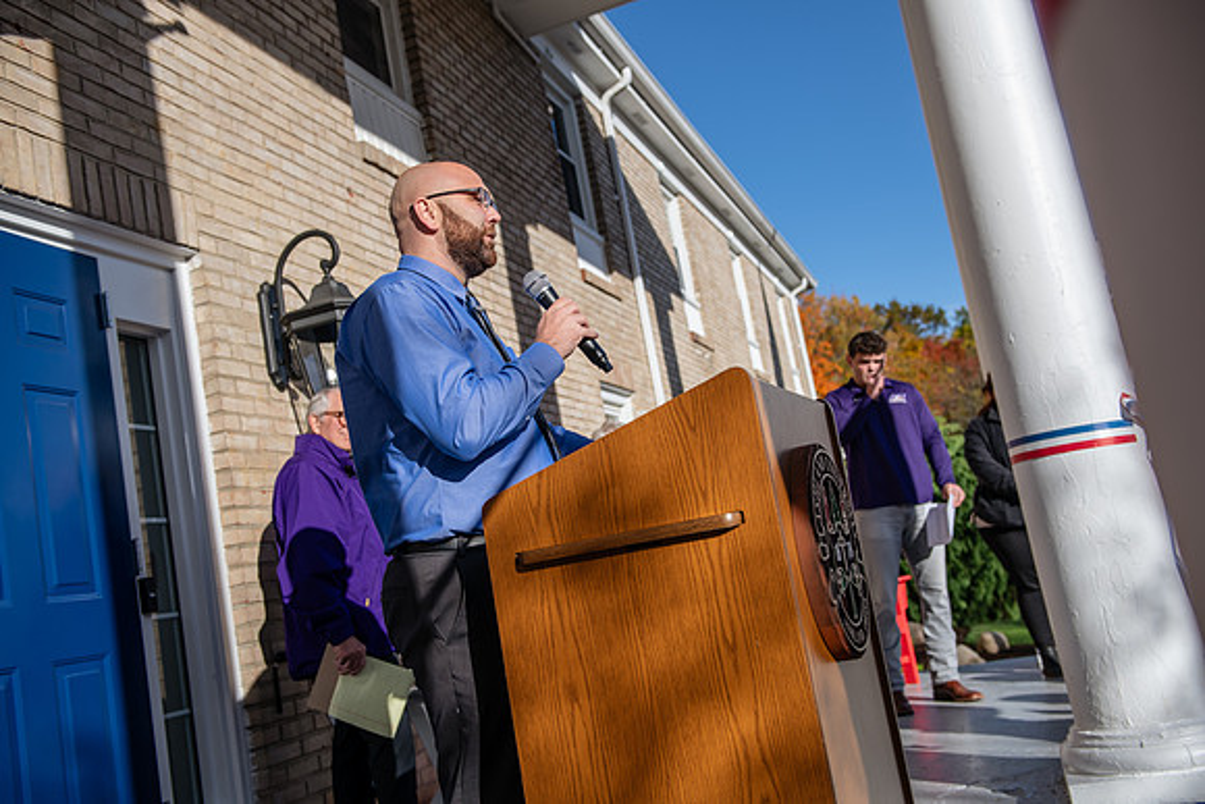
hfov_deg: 53.1
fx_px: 1205
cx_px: 602
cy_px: 402
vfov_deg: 36.9
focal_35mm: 36
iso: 80
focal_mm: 36
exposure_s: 1/1000
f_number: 3.5
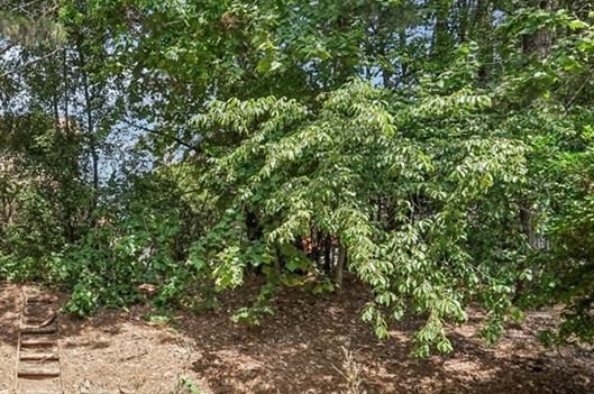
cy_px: 314
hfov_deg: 52.1
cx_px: 45
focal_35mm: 31
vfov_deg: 40.5
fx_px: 511
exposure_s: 1/640
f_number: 8
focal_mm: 16
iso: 800
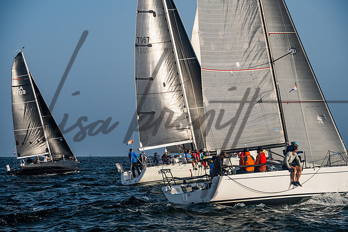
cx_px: 177
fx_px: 1389
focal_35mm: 144
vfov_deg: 9.6
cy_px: 116
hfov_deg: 14.3
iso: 400
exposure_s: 1/1600
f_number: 8
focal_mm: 140
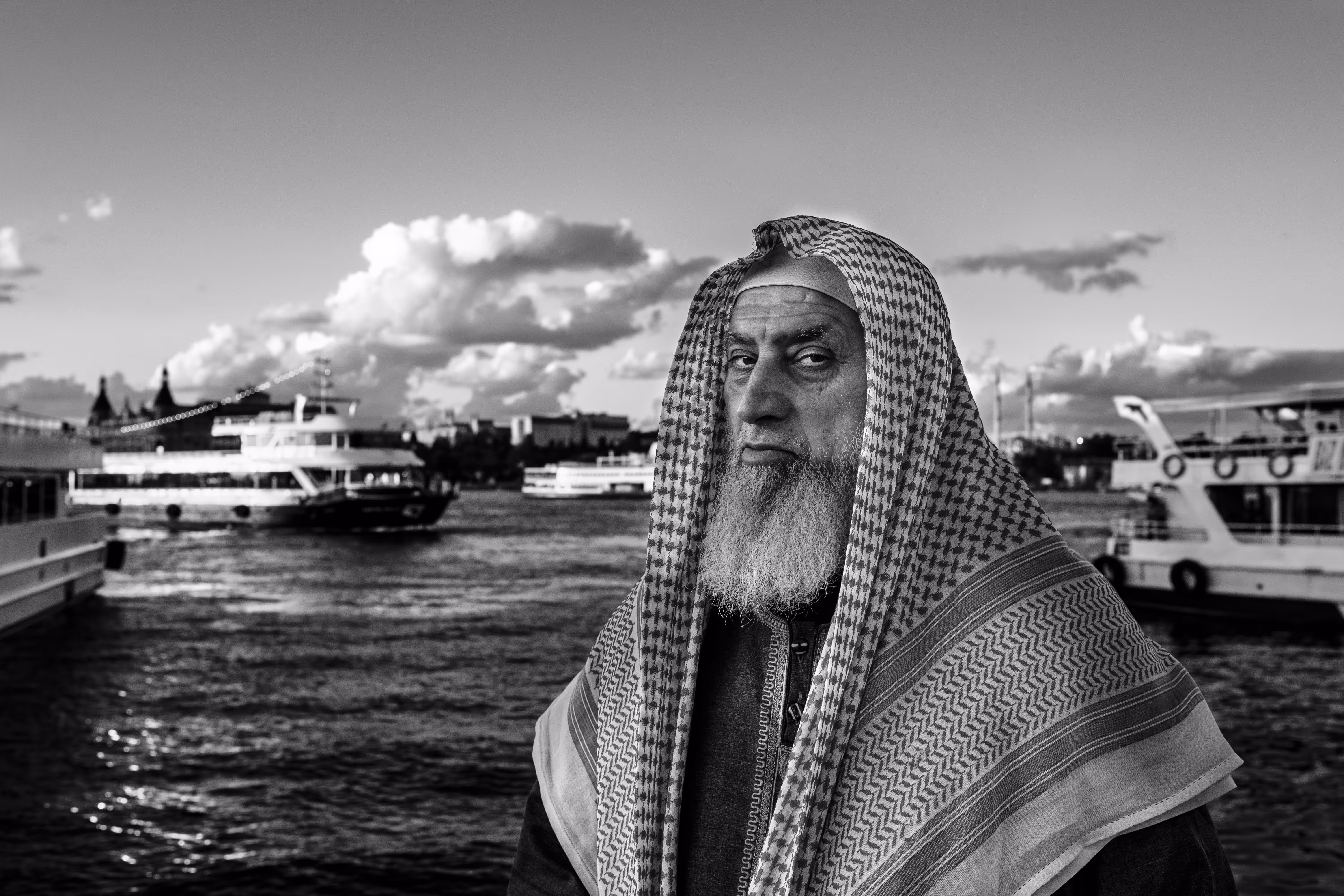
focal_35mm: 35
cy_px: 448
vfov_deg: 37.9
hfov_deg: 54.4
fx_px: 1307
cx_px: 672
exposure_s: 1/500
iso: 800
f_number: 5
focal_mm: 23
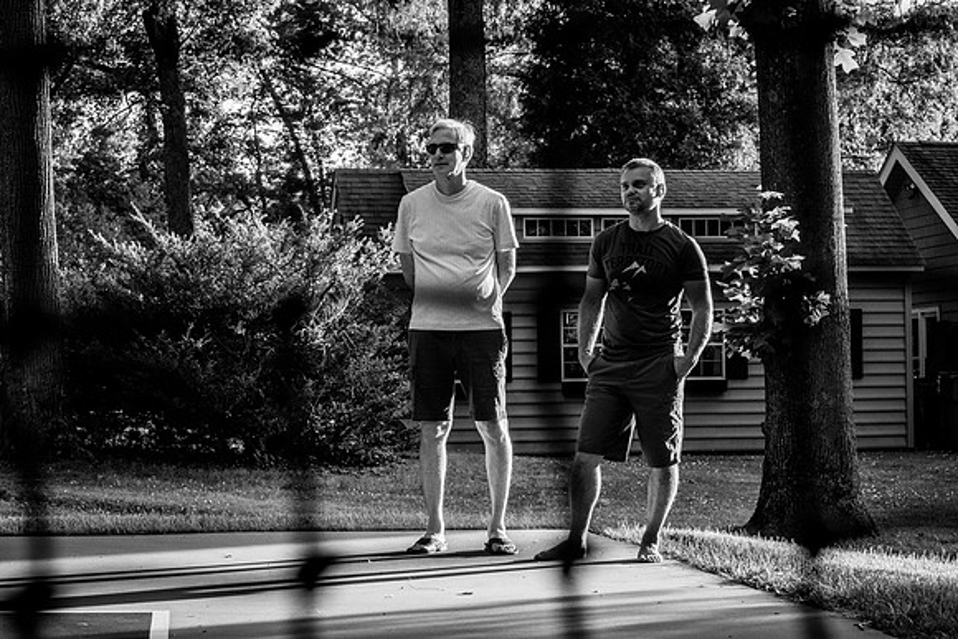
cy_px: 320
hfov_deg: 23.9
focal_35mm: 85
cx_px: 479
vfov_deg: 16.1
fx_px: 2262
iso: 1000
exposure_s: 1/200
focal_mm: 85
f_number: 13
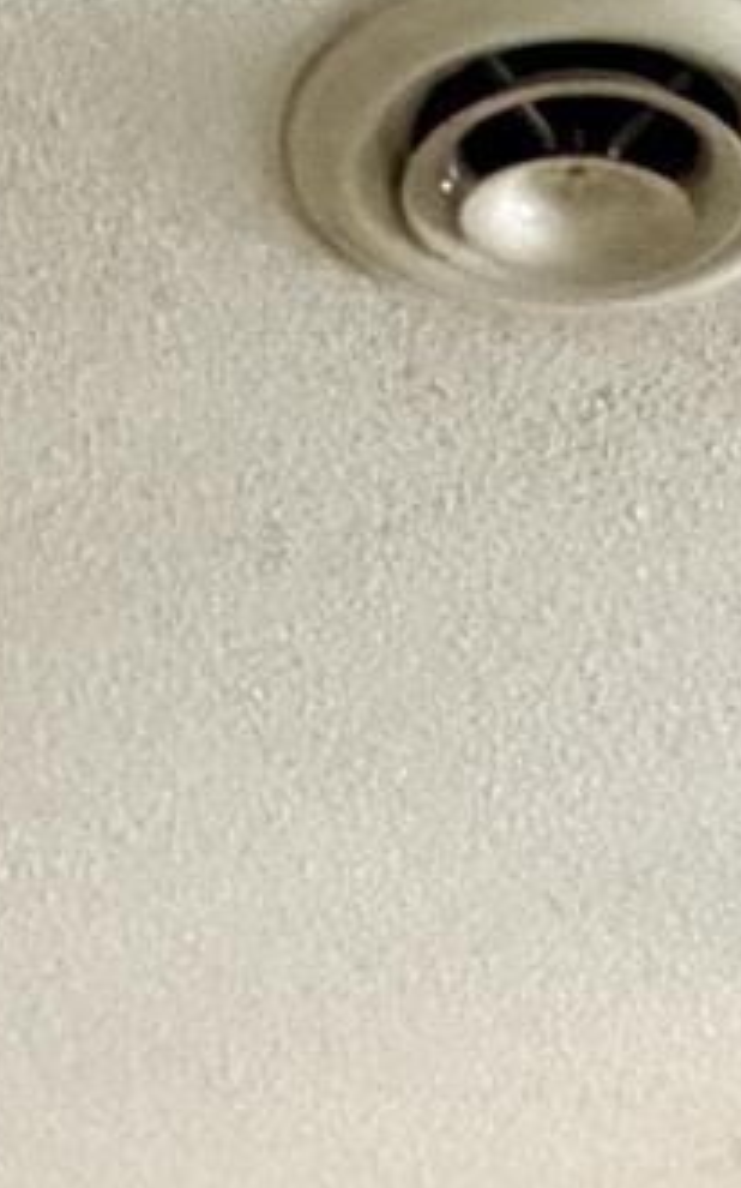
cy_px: 2740
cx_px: 450
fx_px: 4366
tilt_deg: +0.3
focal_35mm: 135
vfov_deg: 12.5
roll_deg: +0.8
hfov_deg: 9.7
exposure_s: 1/60
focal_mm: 2.22
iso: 1000
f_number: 2.2
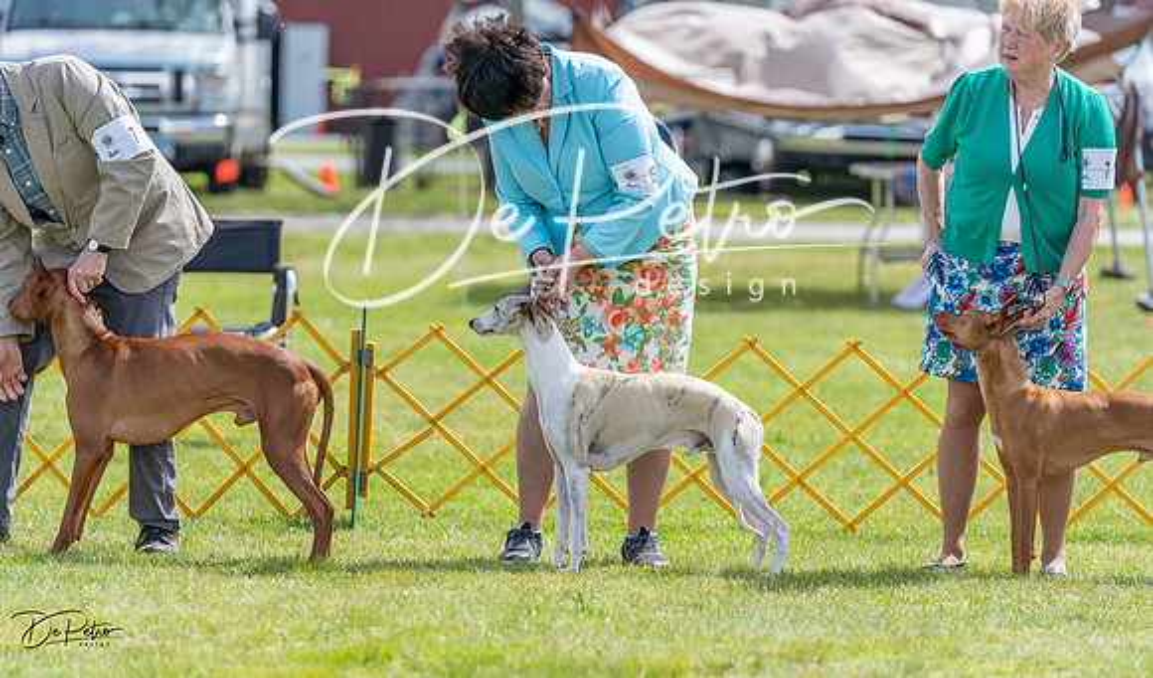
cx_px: 576
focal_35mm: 184
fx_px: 5701
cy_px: 304
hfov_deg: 11.5
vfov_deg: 6.8
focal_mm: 178
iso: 100
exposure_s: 1/1000
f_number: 3.5
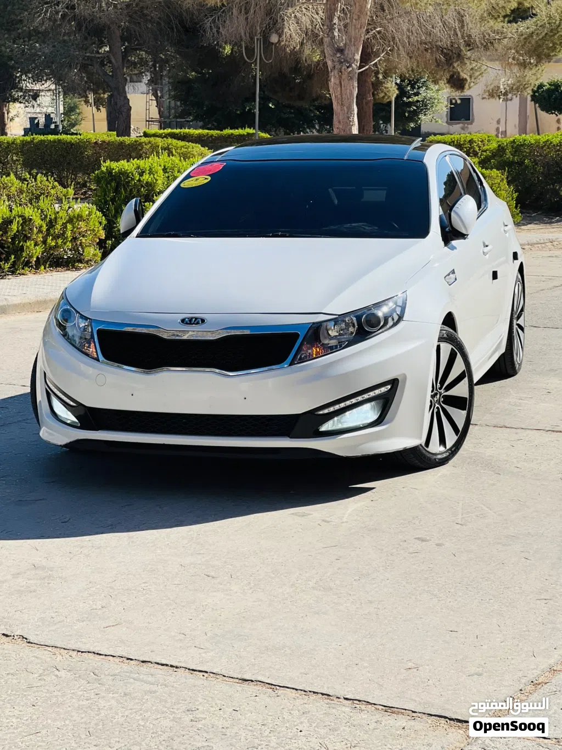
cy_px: 375
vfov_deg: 25.3
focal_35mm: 77
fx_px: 1667
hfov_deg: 19.1
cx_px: 281
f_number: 2.8
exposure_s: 1/919
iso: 32
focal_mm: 9
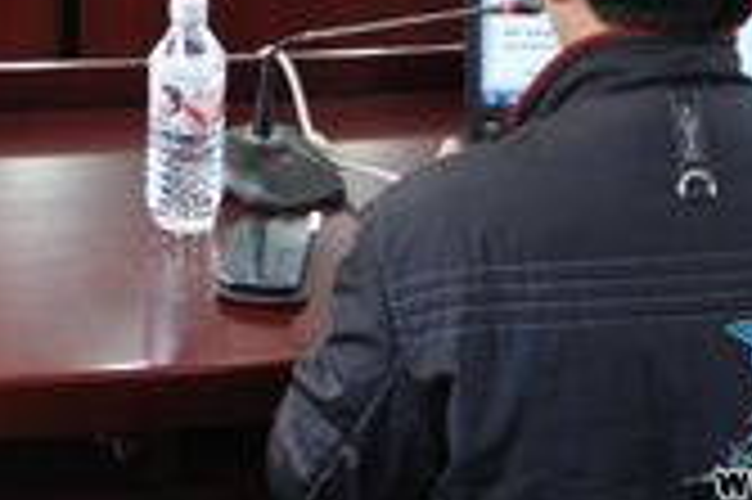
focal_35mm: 81
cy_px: -225
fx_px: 1690
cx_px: 171
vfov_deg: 15.6
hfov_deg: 24.7
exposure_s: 1/25
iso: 400
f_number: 5
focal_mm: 18
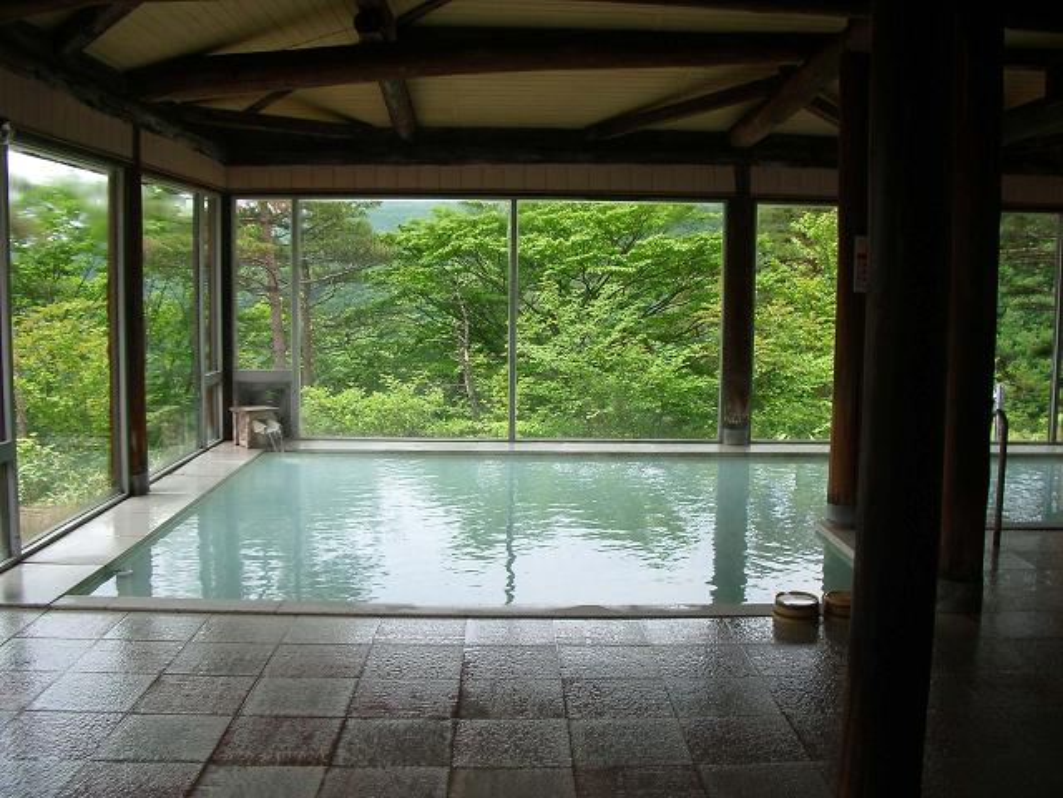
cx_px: 532
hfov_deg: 52.6
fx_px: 1075
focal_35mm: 35
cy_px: 399
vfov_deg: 40.7
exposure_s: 1/160
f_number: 4.3
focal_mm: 5.8
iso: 80
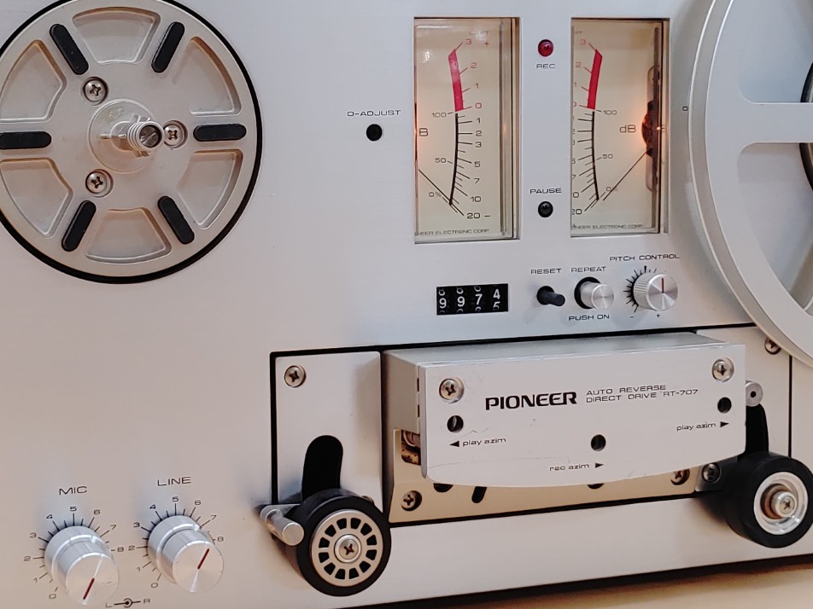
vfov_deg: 23.6
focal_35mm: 62
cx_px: 260
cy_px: 261
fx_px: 1456
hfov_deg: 30.9
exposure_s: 1/120
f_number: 1.8
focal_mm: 4.36
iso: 50
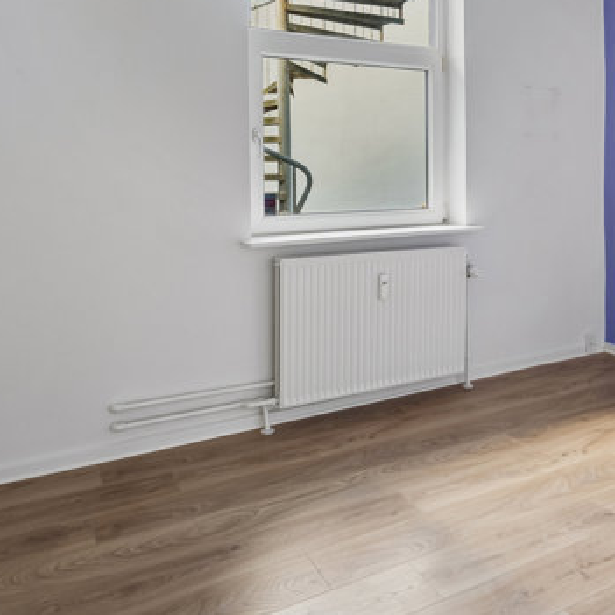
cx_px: 422
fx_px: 623
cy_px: 160
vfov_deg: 50.5
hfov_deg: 51.3
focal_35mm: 31
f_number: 4.5
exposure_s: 1/20
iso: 400
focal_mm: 16
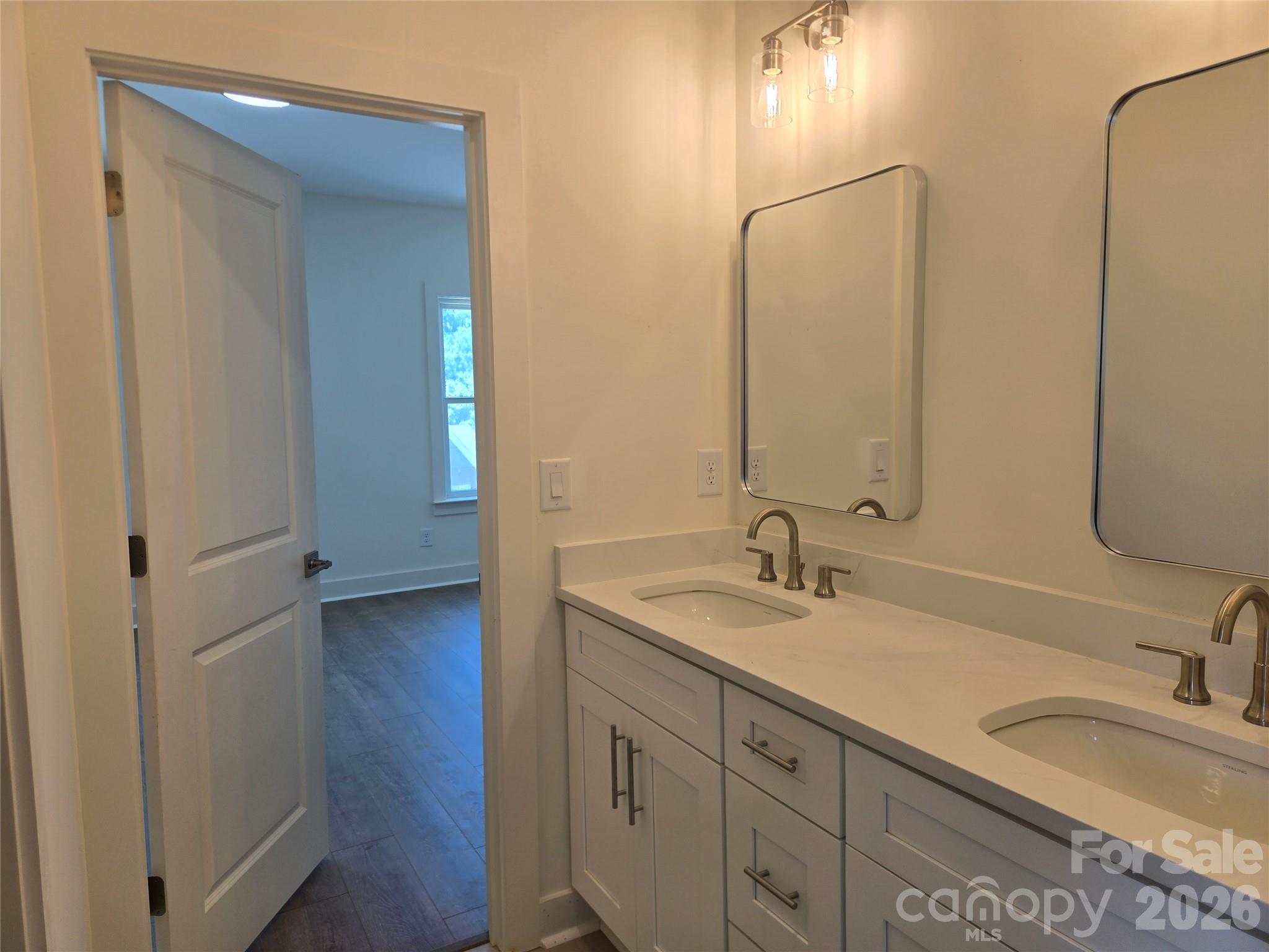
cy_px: 476
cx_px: 634
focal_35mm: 23
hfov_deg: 73.9
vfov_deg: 58.9
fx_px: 843
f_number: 1.8
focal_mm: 5.4
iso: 32
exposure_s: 1/120
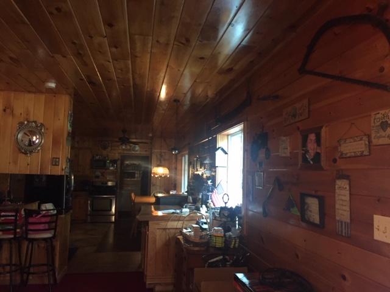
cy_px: 146
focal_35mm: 29
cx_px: 195
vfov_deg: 48.2
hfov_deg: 61.7
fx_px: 327
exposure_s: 1/15
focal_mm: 4.15
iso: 250
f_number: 2.2
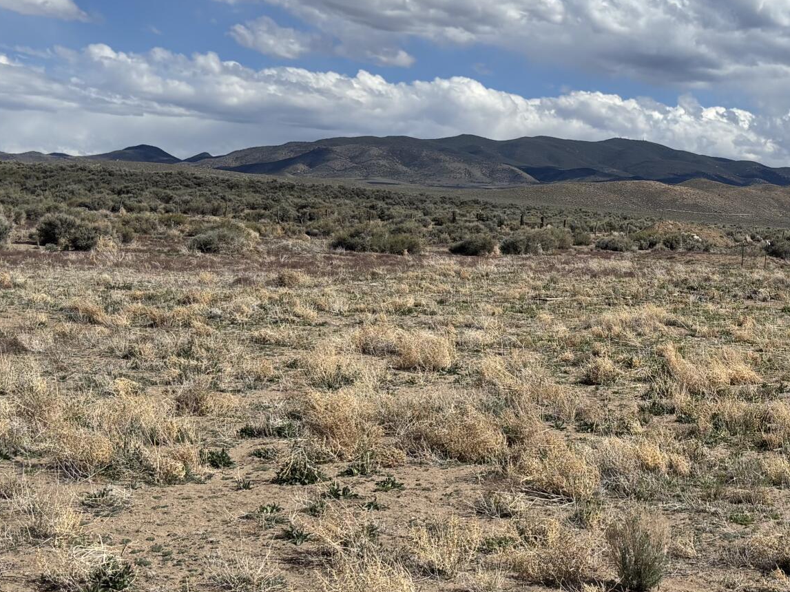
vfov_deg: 21.6
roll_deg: -3.1
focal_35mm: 68
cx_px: 683
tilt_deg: -1.1
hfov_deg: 27.7
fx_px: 1552
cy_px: 275
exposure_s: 1/7194
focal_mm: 5.96
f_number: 1.6
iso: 50
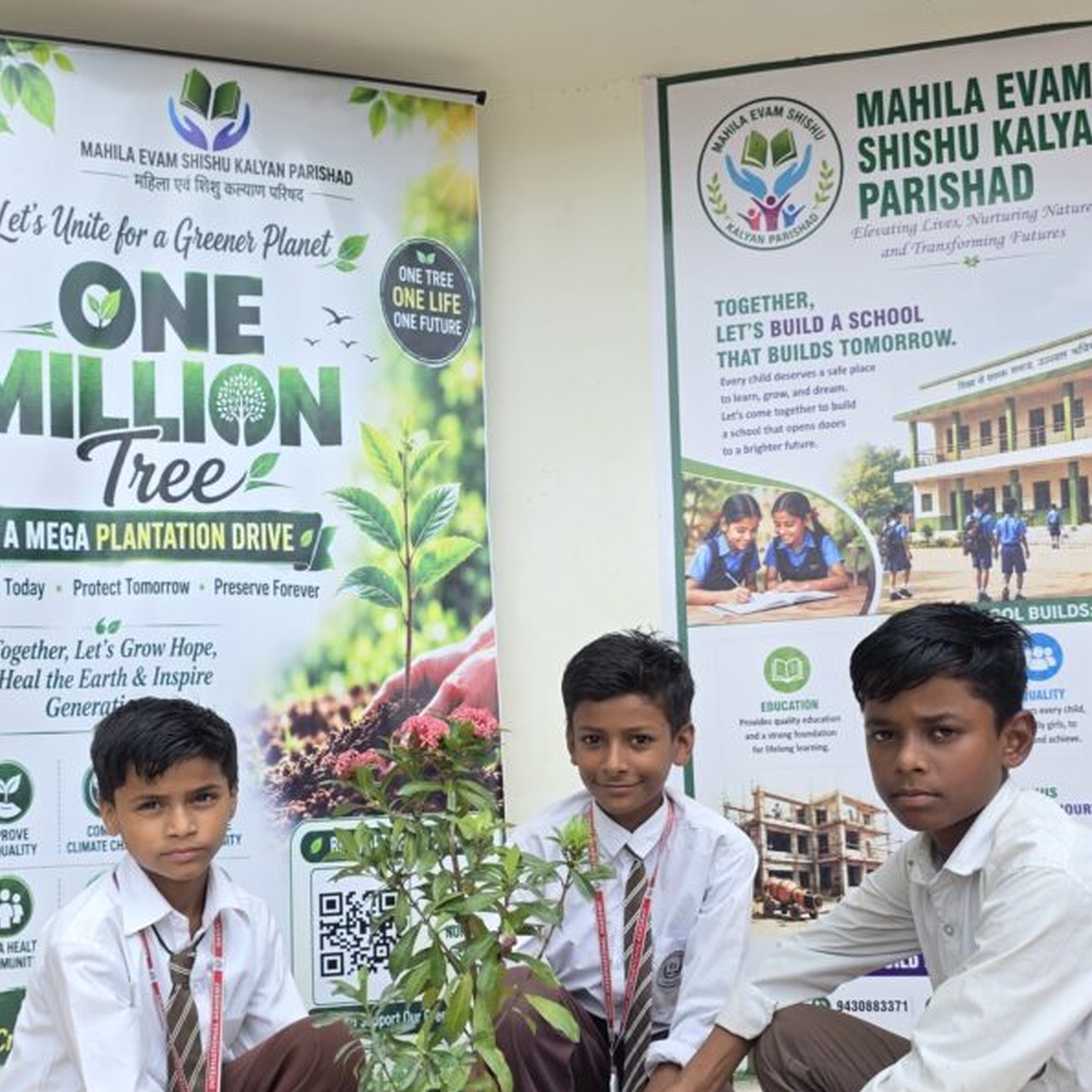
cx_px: 571
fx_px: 1249
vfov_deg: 46.8
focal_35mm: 35
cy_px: 688
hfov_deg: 47.2
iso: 25
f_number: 1.7
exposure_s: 1/359
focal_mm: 6.3
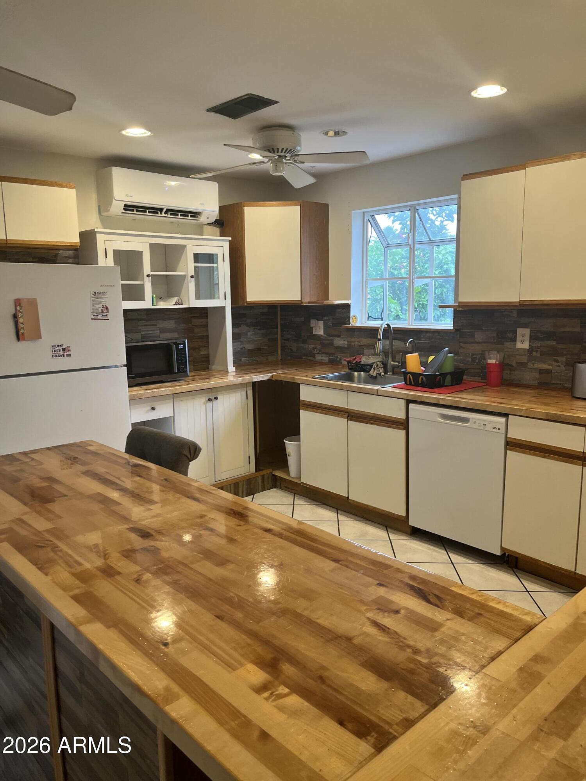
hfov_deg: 53.1
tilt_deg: -8.4
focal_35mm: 26
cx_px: 293
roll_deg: +0.6
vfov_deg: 67.3
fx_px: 587
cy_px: 390
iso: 125
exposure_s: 1/120
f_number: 1.6
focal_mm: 5.1
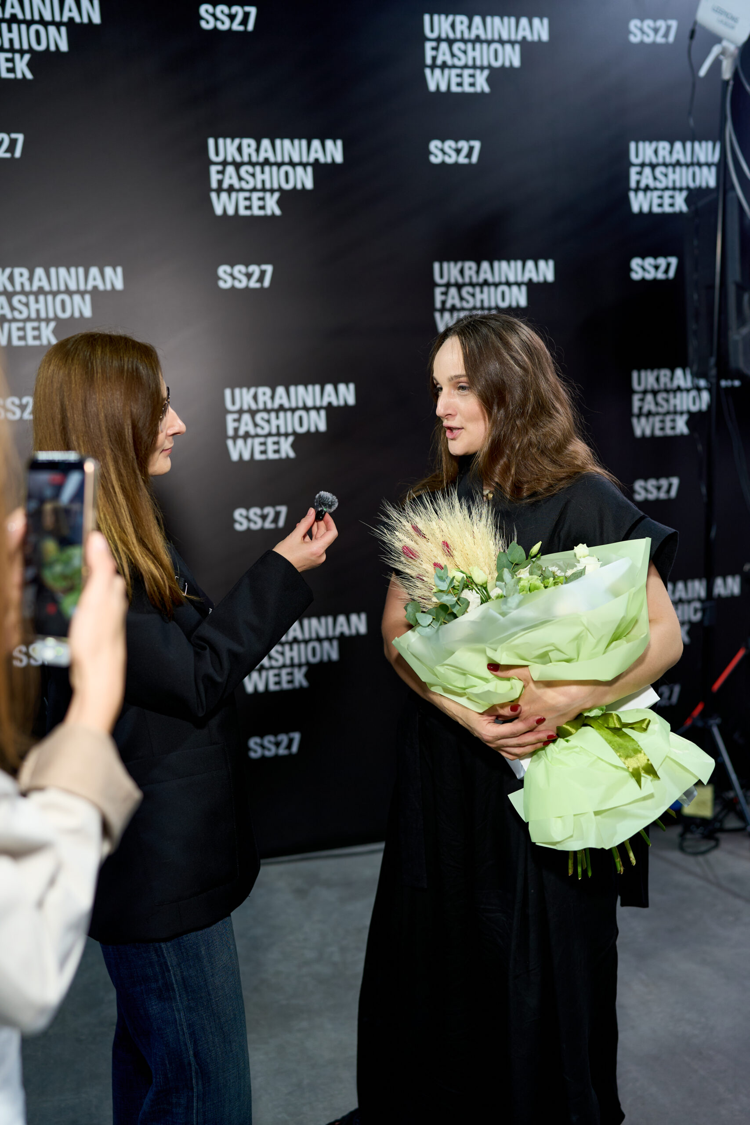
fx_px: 1094
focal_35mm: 35
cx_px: 375
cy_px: 562
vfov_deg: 54.4
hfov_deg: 37.9
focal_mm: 35
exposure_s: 1/250
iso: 250
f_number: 2
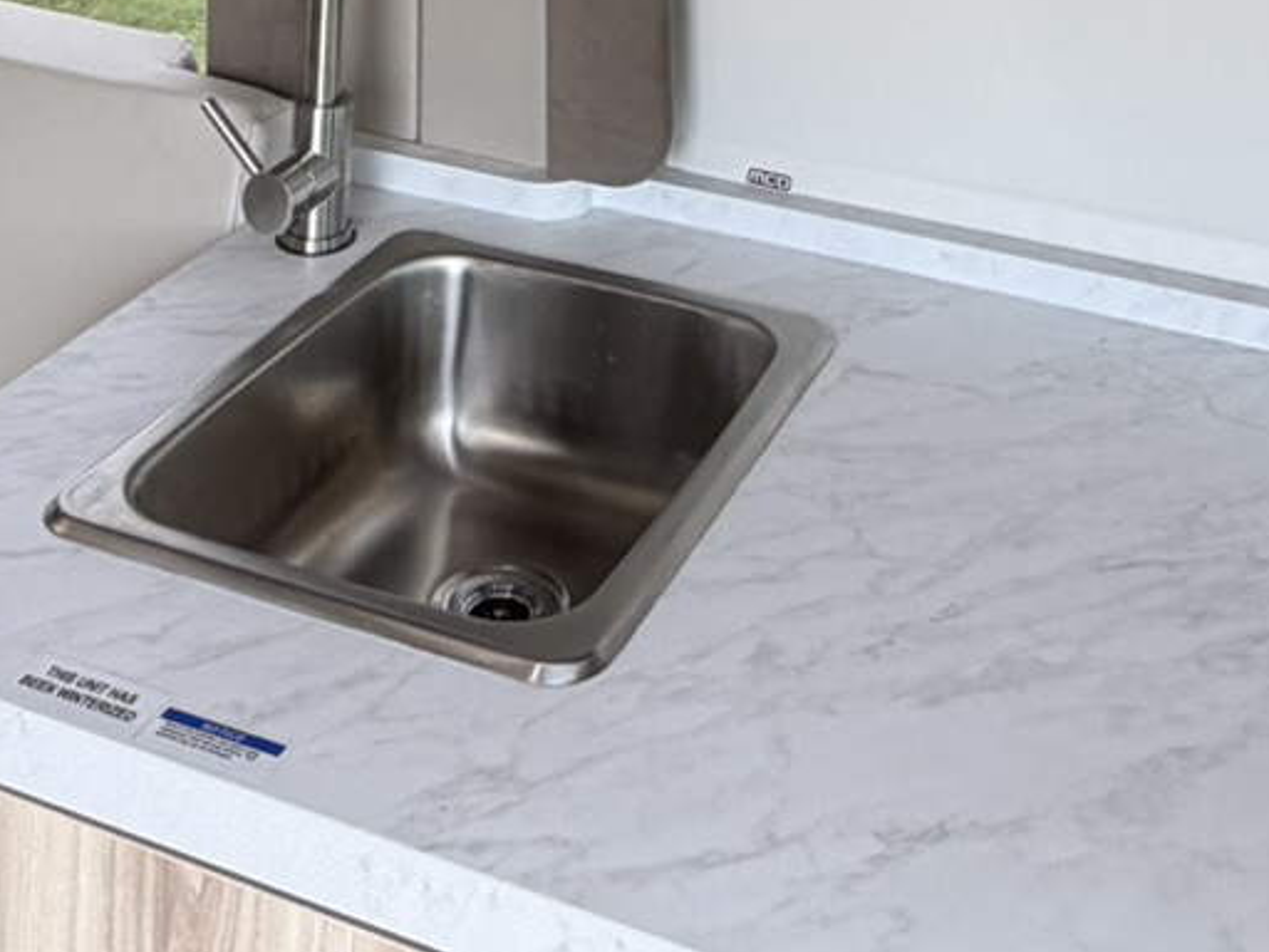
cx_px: 731
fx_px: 2053
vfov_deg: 18.6
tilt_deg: +5.8
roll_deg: +1.2
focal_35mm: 56
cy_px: -873
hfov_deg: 34.3
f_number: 2.2
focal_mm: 2.22
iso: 100
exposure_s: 1/121
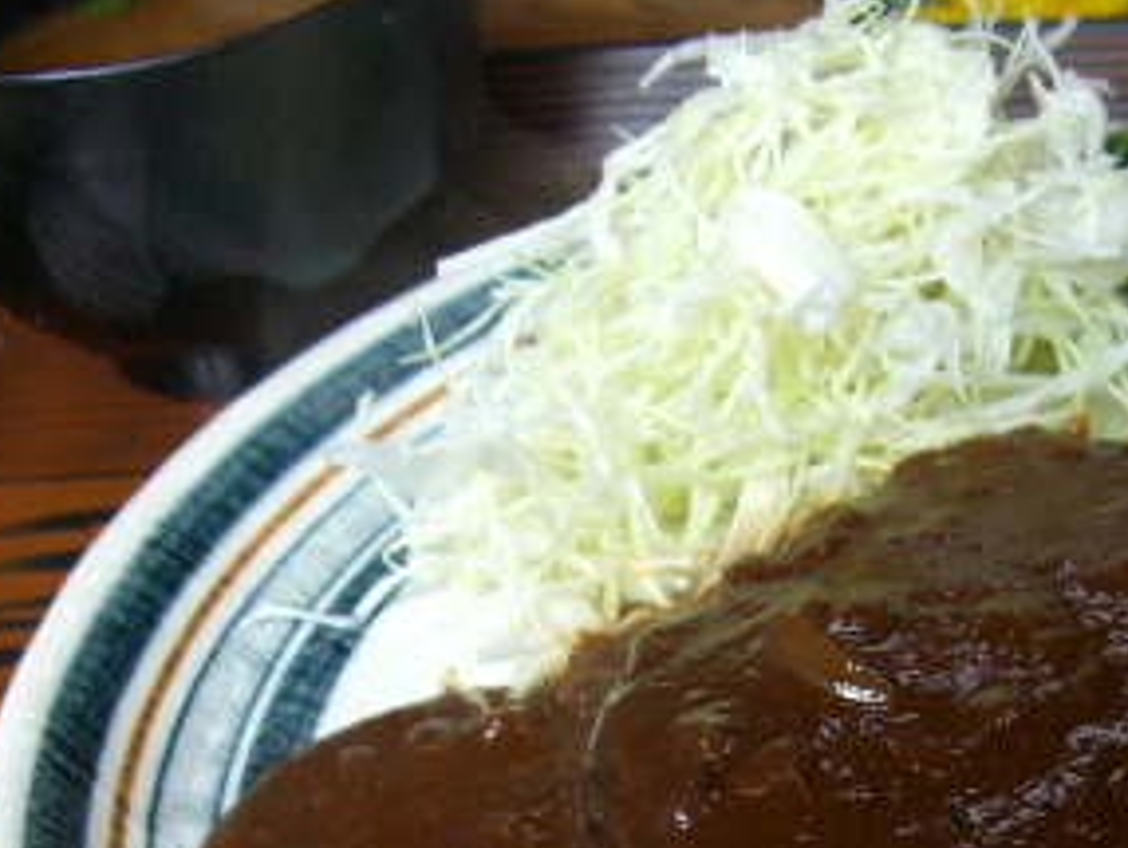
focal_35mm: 85
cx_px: 761
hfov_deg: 22.9
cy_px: 876
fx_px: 2772
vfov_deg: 17.0
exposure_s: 1/80
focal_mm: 7.9
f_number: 2.8
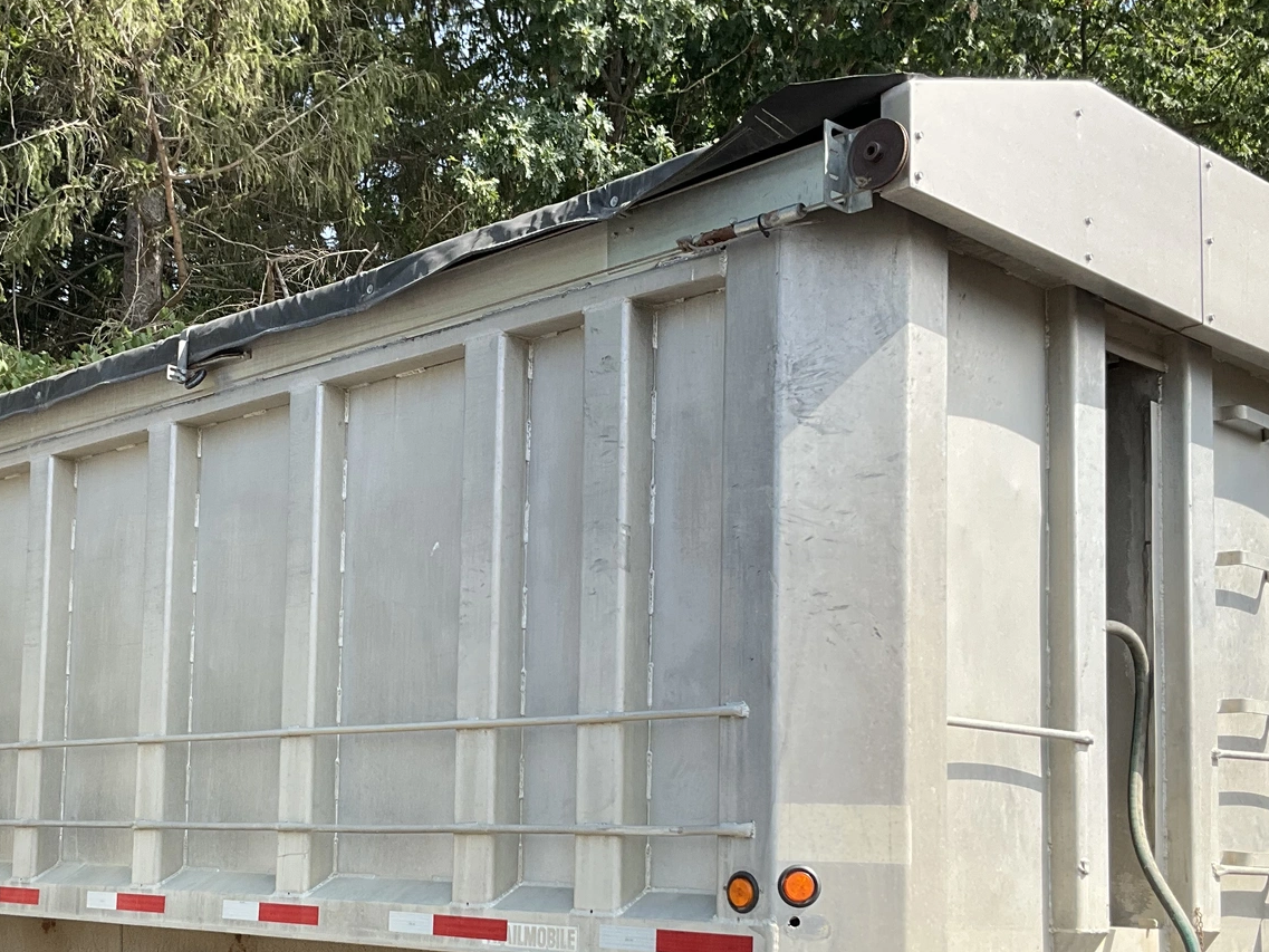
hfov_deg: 37.3
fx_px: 1870
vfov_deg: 28.4
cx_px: 504
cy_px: 637
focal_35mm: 51
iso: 25
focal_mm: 3
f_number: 1.8
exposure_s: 1/650
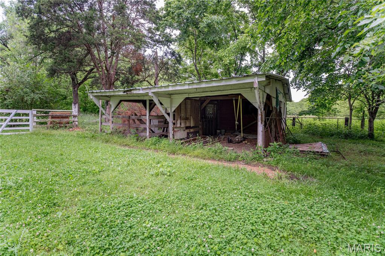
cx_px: 192
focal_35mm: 17
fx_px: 182
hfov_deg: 93.3
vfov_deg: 70.3
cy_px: 128
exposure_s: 1/320
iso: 250
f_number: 2.8
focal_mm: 17
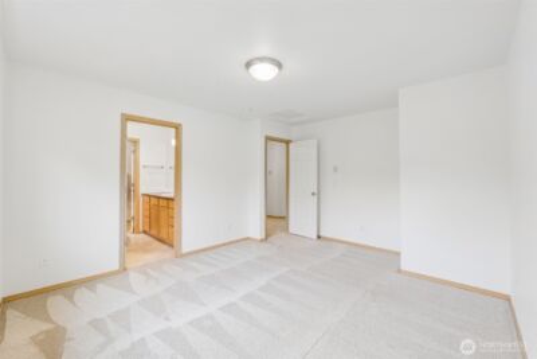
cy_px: 180
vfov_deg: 77.4
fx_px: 224
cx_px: 268
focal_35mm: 15
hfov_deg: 100.4
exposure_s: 1/3.33
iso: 250
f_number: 10
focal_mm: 10
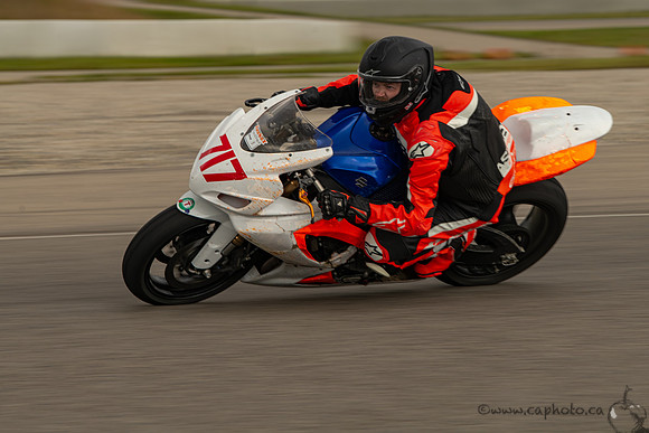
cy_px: 157
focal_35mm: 255
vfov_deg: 5.4
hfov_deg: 8.1
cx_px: 413
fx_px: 4593
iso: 110
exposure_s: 1/160
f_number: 9
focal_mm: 200
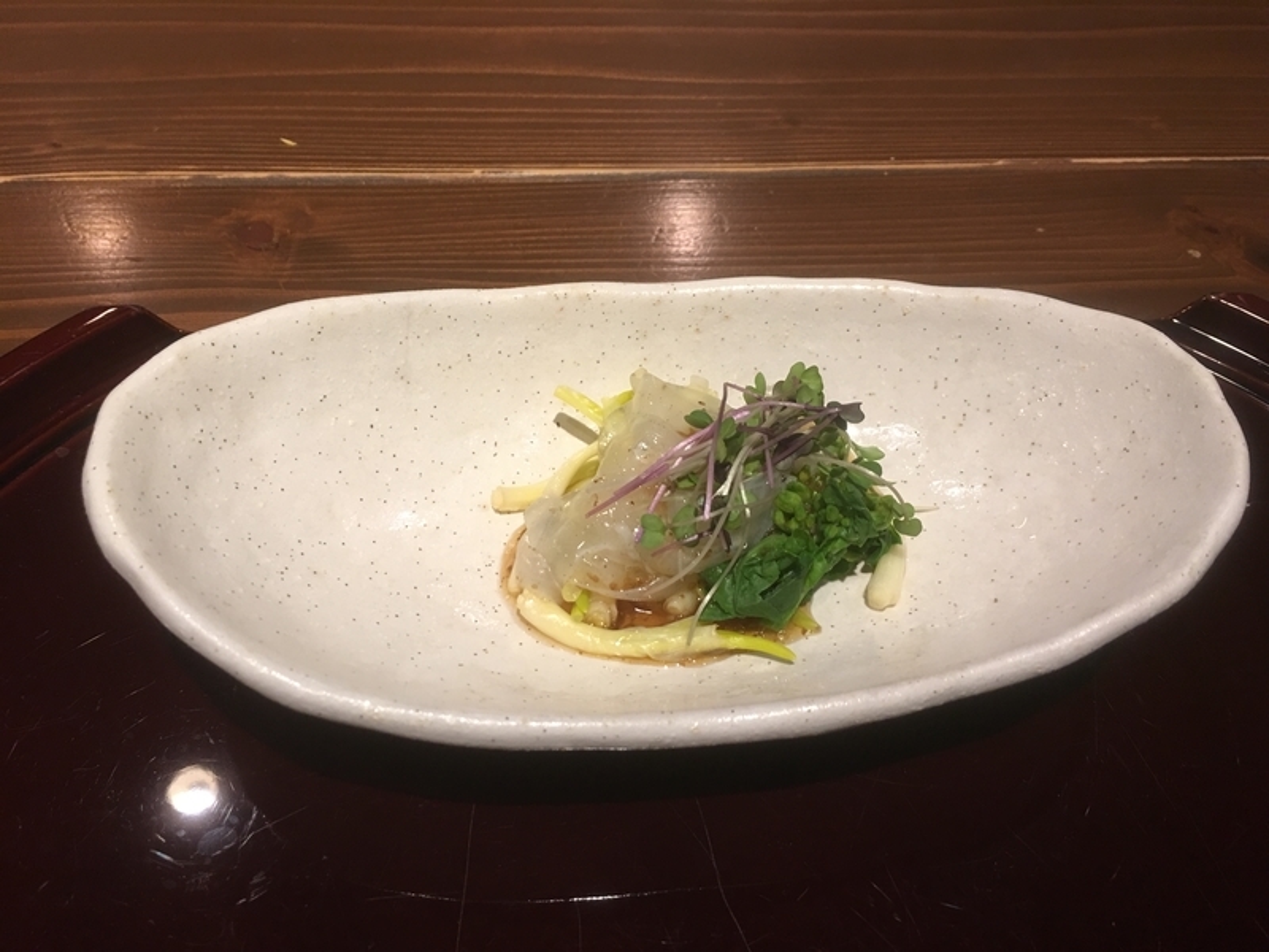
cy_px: 476
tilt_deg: -51.5
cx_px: 634
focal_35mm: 29
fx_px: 1063
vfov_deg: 48.2
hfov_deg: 61.7
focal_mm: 4.15
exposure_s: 1/15
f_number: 2.2
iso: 50
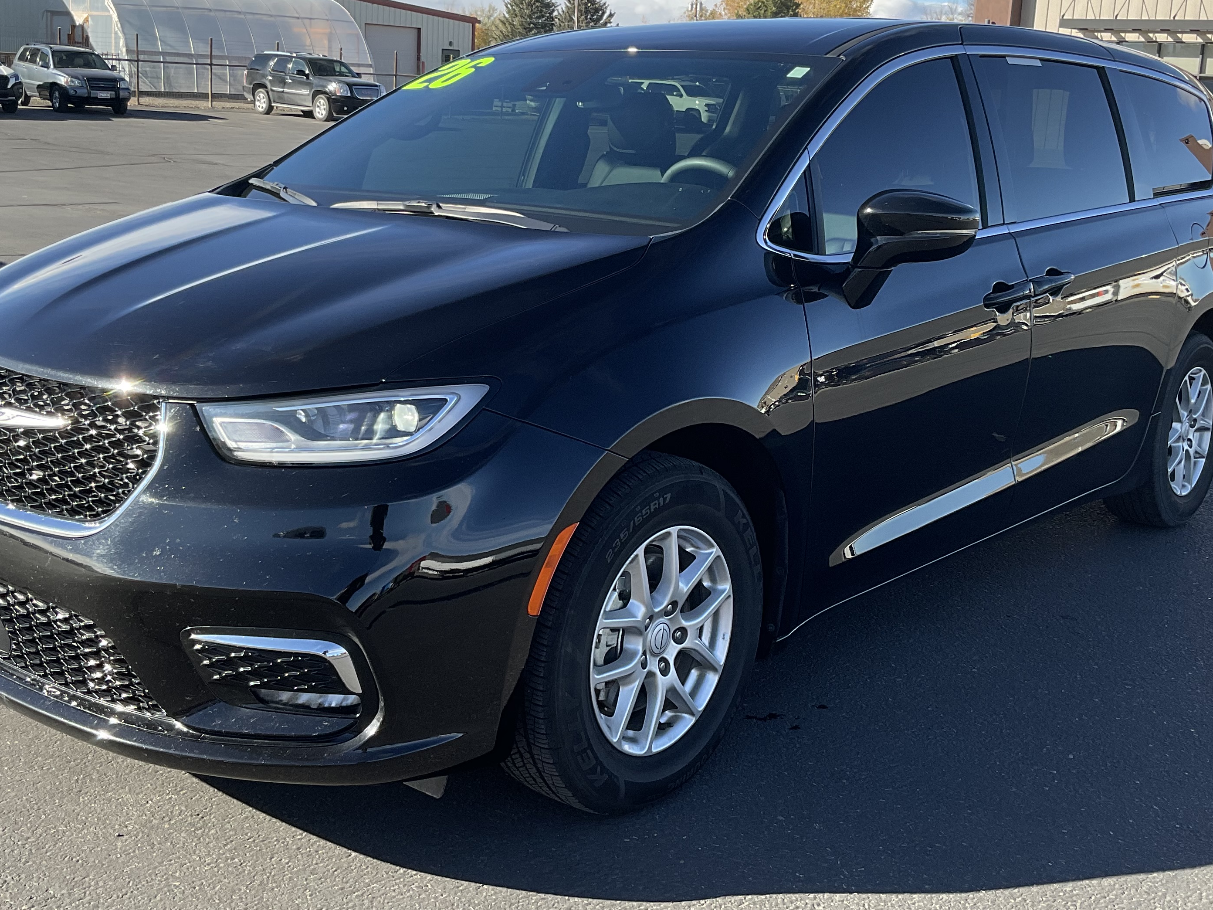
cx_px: 591
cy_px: 366
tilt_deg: -11.4
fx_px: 1472
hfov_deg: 44.8
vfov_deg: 34.2
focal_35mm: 42
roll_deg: -2.8
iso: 20
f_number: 1.8
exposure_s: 1/898
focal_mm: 3
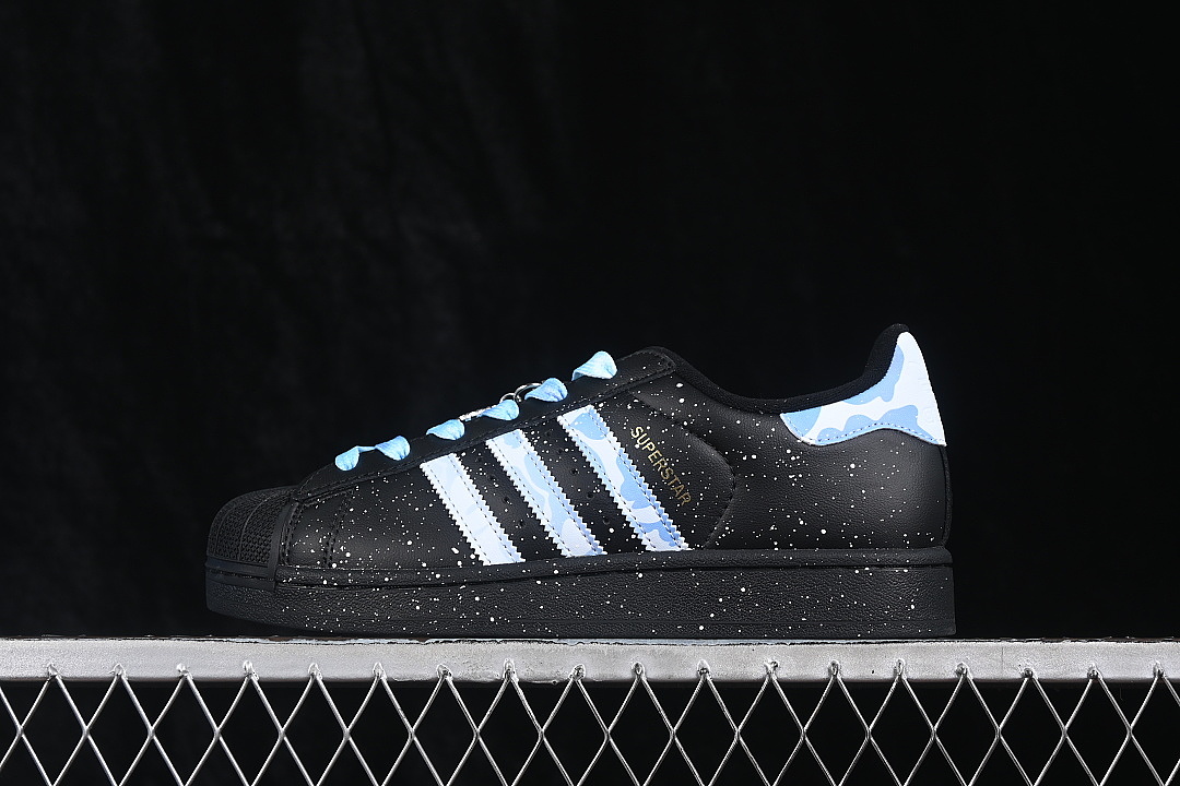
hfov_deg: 27.0
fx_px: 2458
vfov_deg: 18.2
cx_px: 590
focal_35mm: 75
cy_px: 393
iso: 160
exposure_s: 1/50
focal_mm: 50
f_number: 6.3
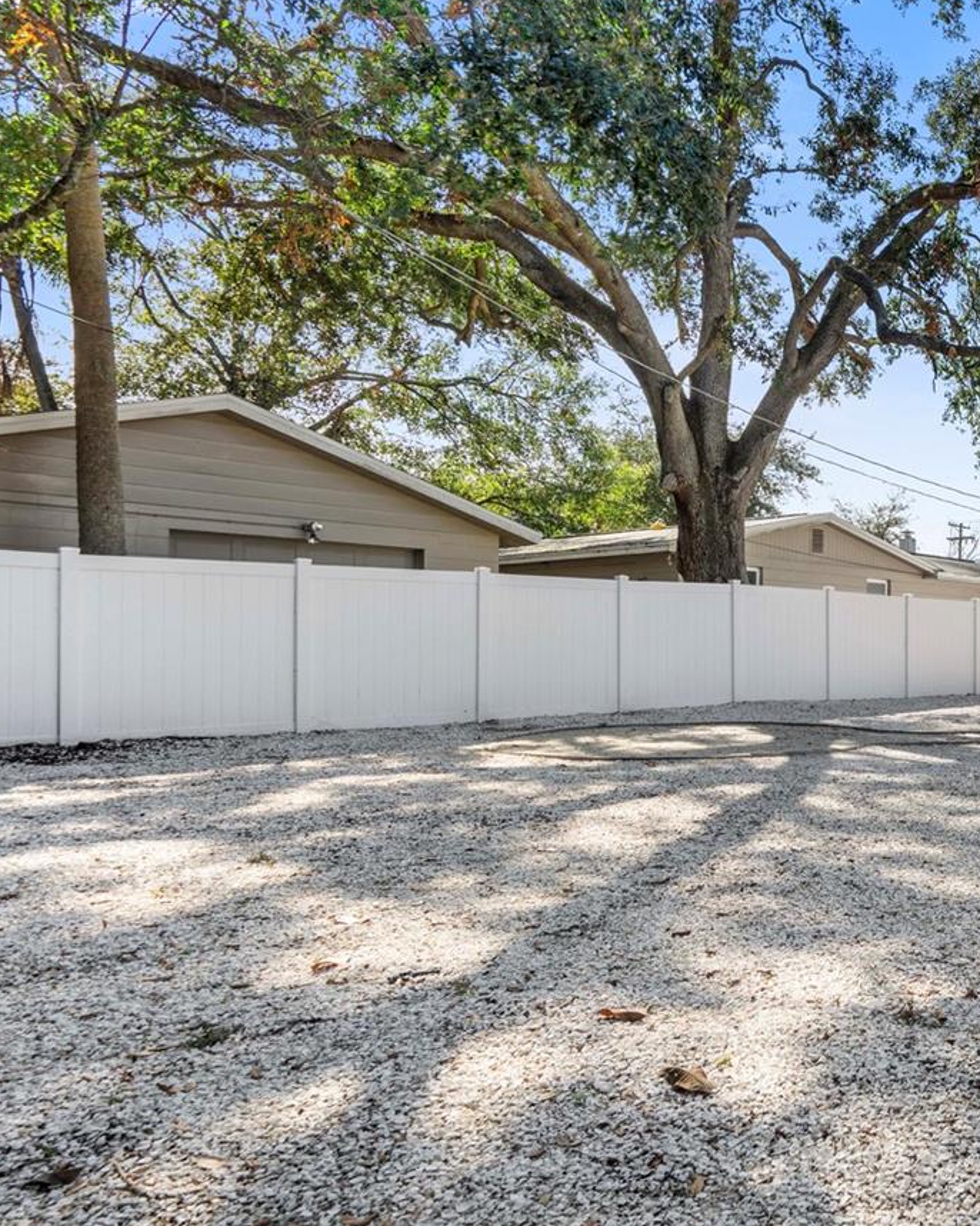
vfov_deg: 62.2
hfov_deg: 41.8
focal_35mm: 28
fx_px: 1016
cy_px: 632
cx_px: 1059
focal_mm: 16
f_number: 8
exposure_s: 1/160
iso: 250
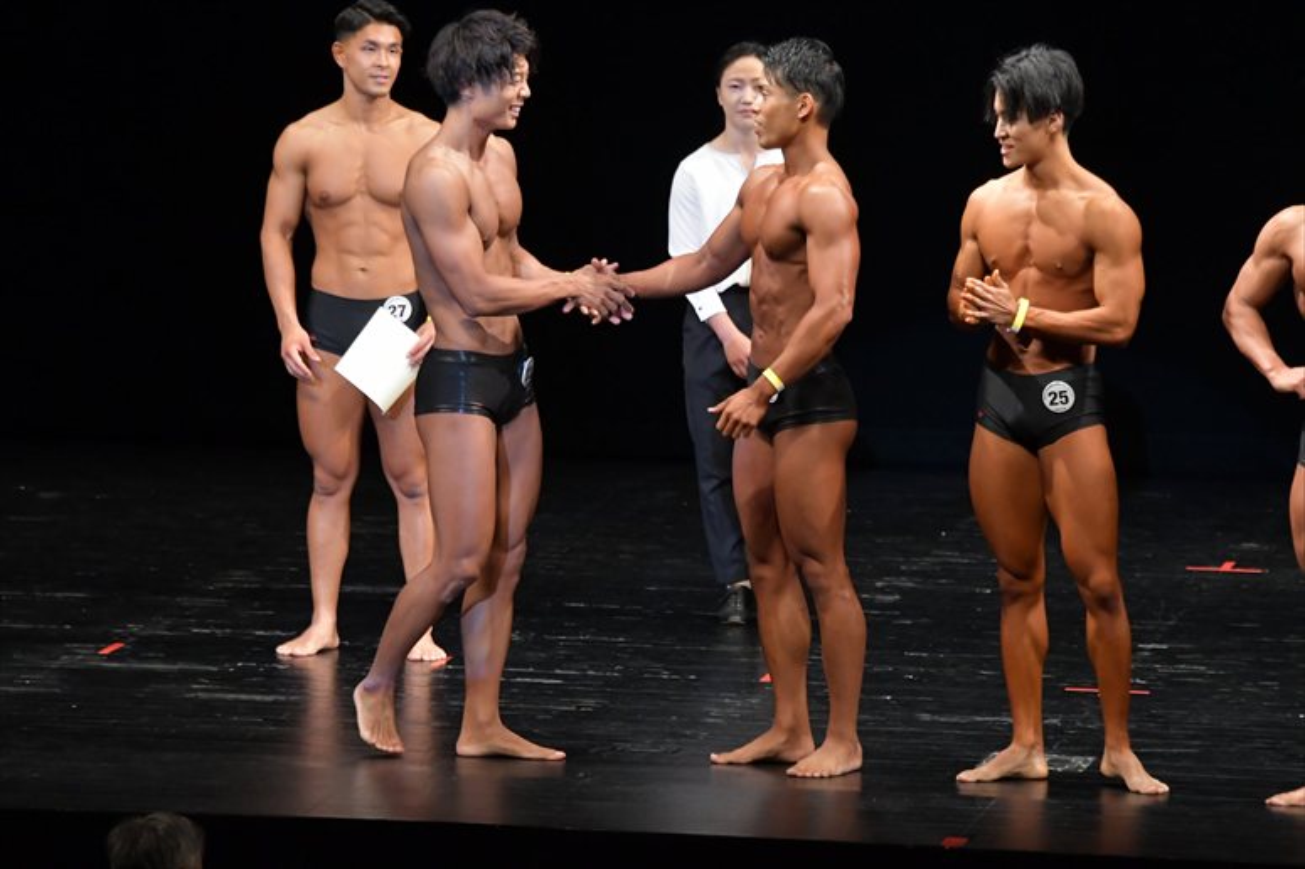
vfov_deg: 5.4
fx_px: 9239
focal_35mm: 255
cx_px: 652
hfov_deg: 8.1
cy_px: 434
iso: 3200
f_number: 5.6
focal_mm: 170
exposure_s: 1/400
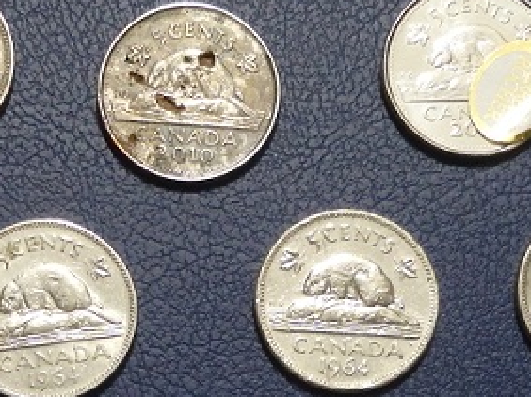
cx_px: 194
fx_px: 1609
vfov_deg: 13.7
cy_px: 450
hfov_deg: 18.7
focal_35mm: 105
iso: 800
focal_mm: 6.6
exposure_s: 1/50
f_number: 4.7
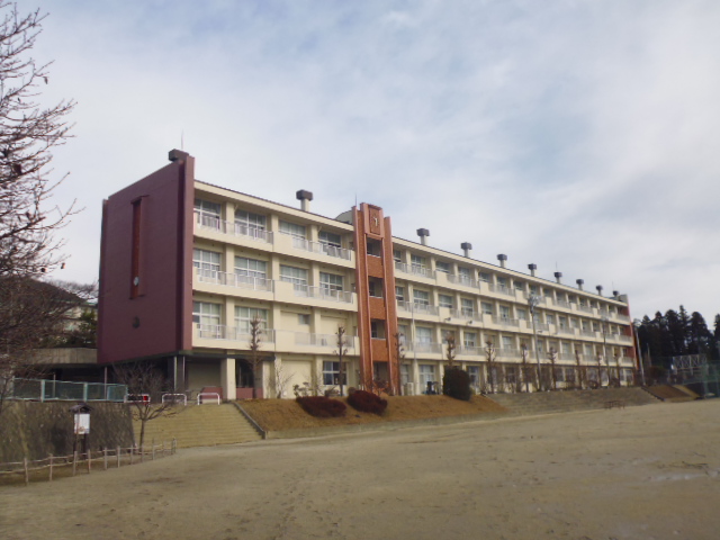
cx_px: 360
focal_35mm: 32
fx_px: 666
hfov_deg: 56.8
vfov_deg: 44.2
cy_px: 270
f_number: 10
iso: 100
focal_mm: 5.6
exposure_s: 1/125
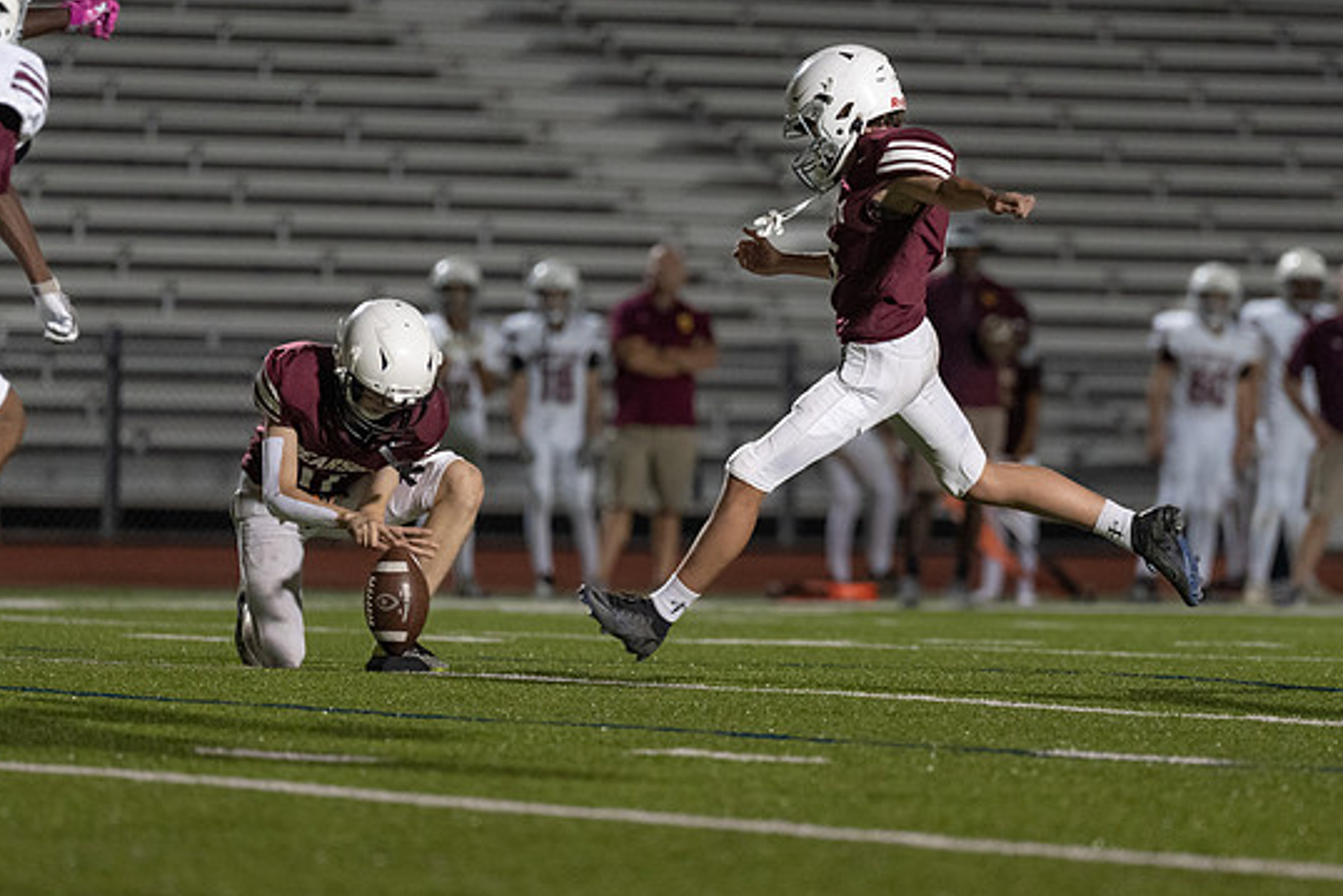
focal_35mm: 342
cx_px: 864
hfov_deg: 6.0
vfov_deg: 4.0
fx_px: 12761
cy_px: 468
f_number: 2.8
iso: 2000
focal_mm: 200
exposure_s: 1/1000
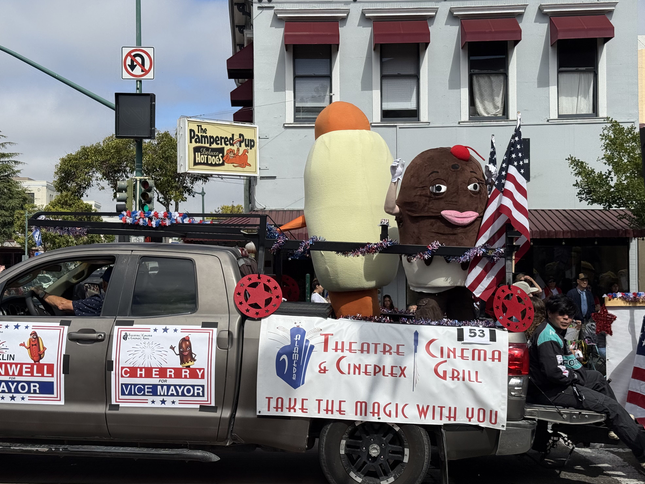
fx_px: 913
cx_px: 319
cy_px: 244
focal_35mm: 49
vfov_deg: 29.7
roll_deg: +0.9
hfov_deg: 38.9
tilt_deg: +1.2
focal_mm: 6.76
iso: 80
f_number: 1.78
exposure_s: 1/9901
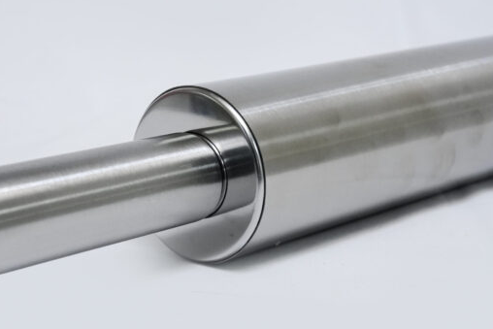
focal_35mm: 91
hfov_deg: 22.3
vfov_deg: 15.0
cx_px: 189
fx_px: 1246
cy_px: 168
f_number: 16
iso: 6400
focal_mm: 66
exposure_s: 1/160
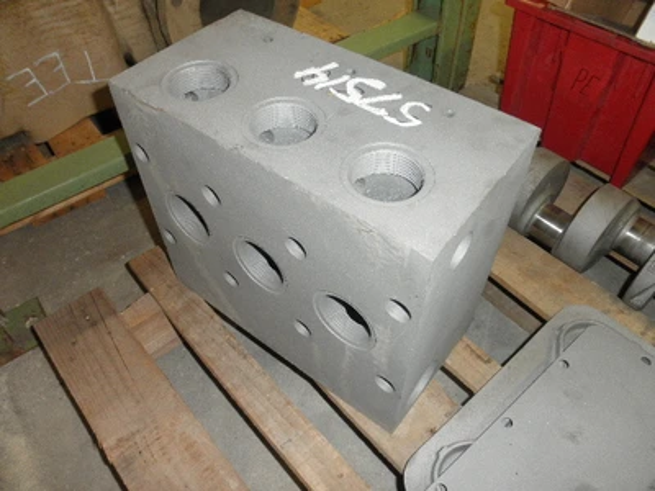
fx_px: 530
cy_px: 246
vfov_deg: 49.7
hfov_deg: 63.4
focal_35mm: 28
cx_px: 328
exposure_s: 1/30
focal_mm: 5
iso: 200
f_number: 3
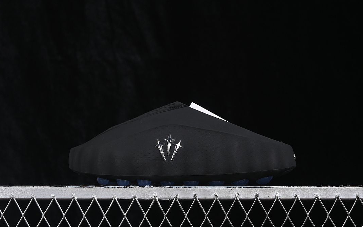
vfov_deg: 16.9
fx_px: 762
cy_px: 110
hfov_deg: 26.8
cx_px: 181
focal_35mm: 77
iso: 160
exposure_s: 1/60
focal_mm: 50
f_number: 6.3
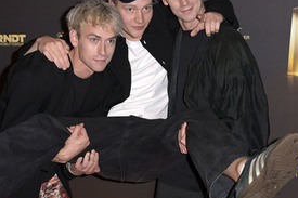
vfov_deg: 23.0
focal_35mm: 59
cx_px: 105
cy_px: 100
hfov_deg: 33.7
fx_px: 488
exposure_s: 1/200
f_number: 5.6
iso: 500
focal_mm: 36
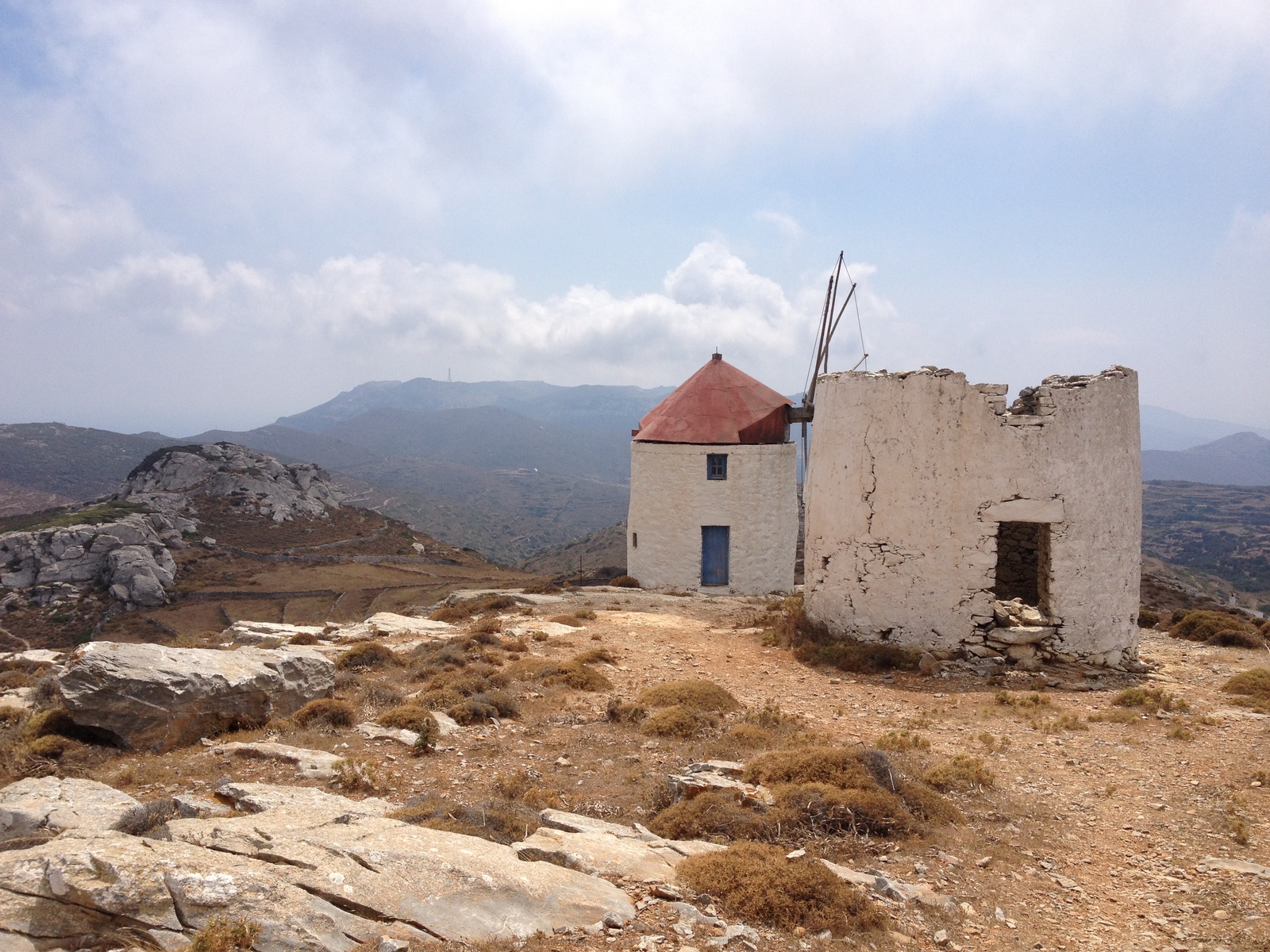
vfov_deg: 40.7
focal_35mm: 35
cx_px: 635
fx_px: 1284
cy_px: 476
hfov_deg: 52.6
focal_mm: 4.28
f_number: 2.4
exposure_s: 1/3247
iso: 50
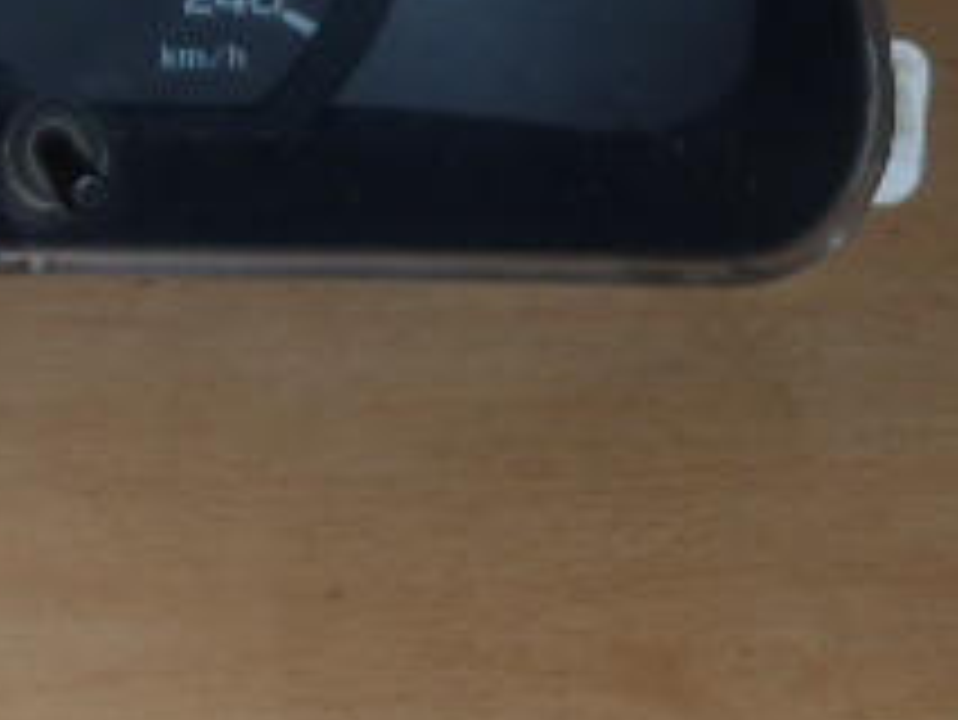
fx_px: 3157
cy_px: 130
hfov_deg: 15.9
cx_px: -468
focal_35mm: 114
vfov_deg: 12.9
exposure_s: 1/40
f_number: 4.6
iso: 100
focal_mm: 6.83
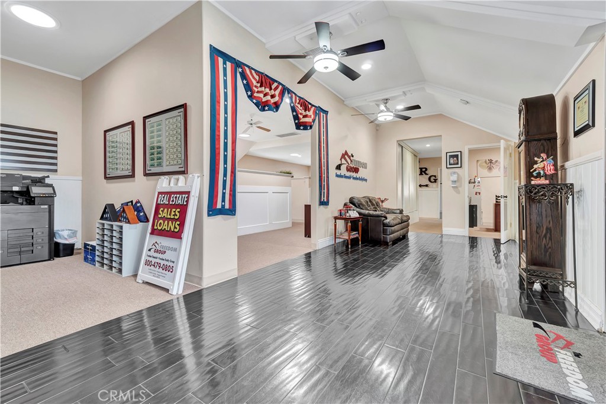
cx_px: 303
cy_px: 202
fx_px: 252
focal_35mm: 15
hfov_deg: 100.4
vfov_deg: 77.3
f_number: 5.6
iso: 100
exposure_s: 1/2.5
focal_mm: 10
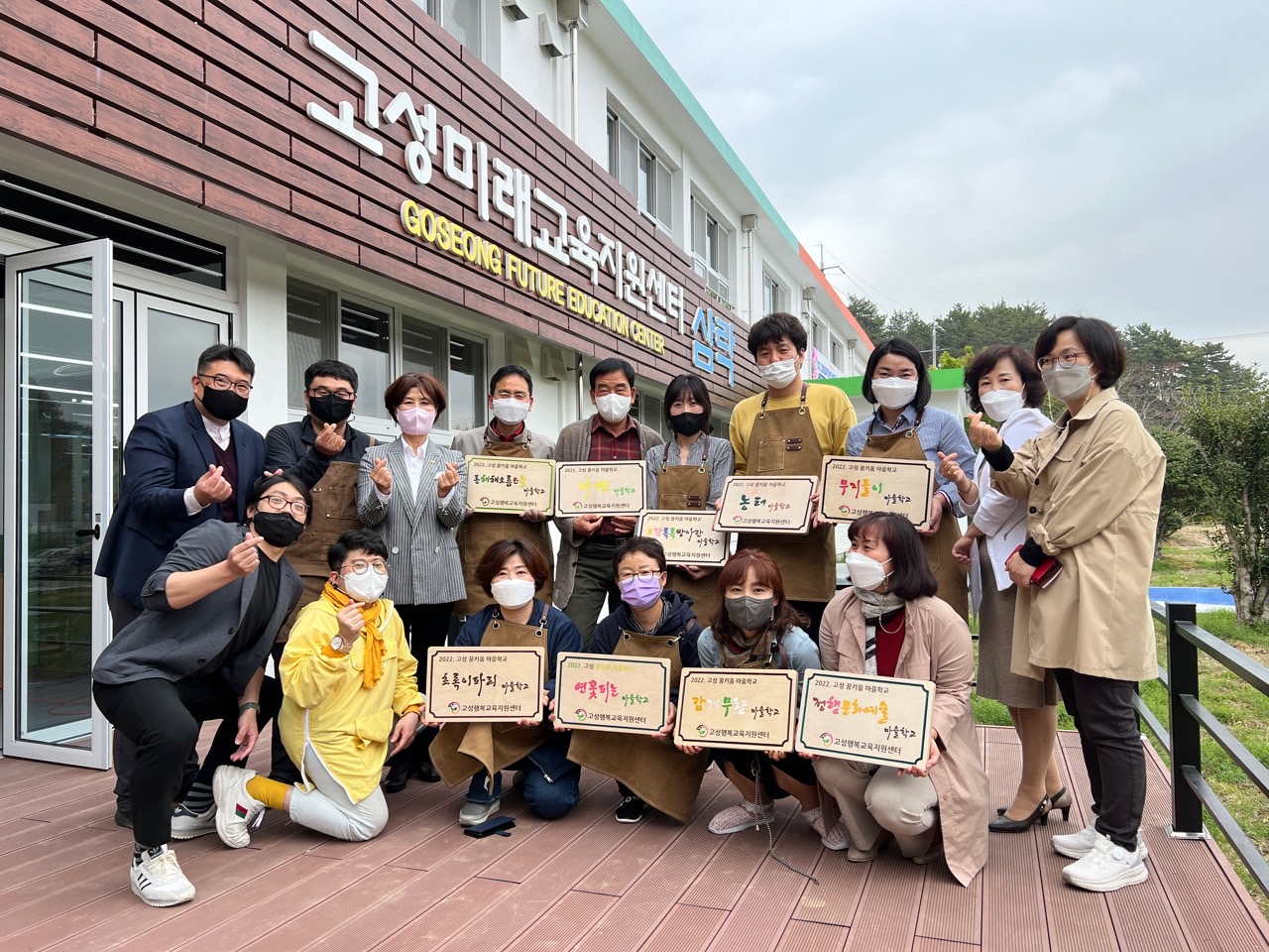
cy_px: 476
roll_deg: +0.5
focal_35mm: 26
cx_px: 634
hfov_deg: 67.3
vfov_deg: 53.1
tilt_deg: +1.7
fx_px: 953
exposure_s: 1/666
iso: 50
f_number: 1.5
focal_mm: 5.7
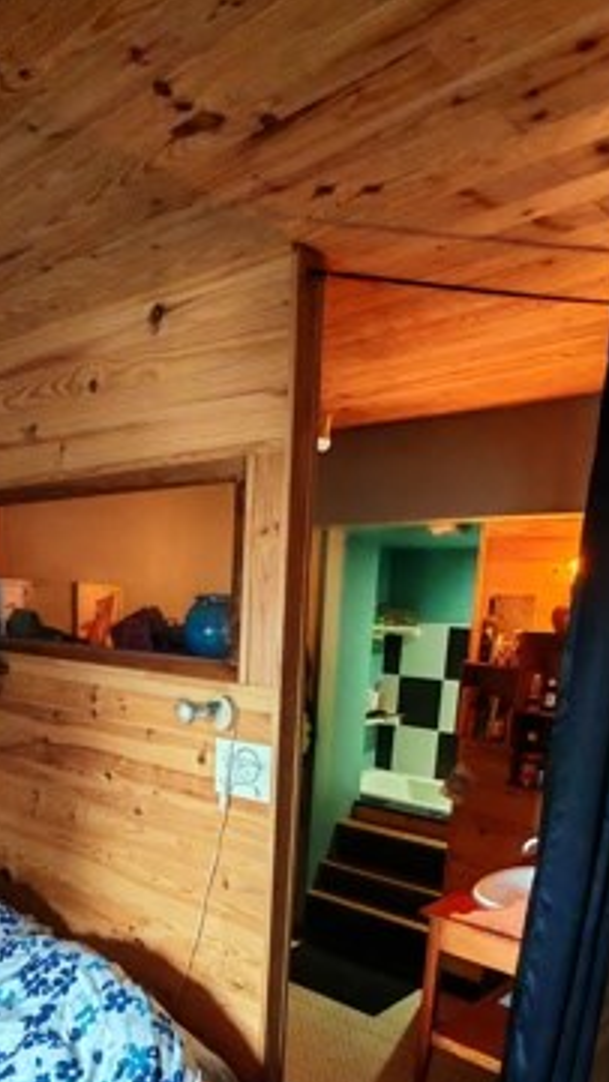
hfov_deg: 39.8
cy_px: 830
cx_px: 219
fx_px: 833
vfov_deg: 61.8
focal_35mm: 29
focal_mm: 1.96
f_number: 2.2
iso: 500
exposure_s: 1/60
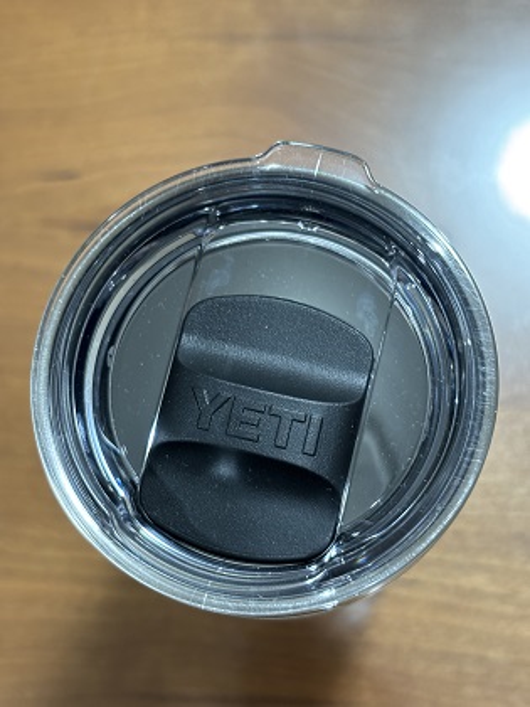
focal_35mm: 52
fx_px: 1062
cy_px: 354
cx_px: 265
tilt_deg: -75.1
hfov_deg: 28.0
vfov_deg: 36.8
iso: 250
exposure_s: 1/33
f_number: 1.6
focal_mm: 5.96
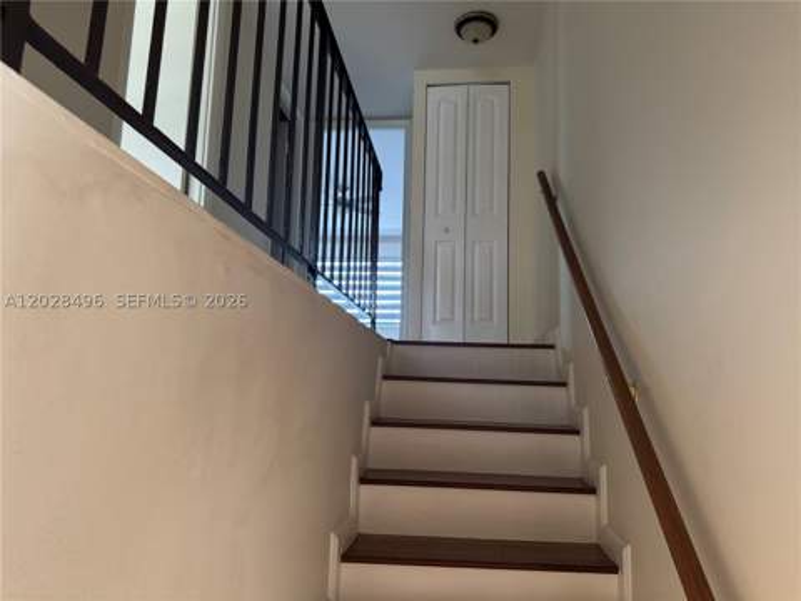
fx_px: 555
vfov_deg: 56.8
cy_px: 300
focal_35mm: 24
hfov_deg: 71.6
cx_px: 400
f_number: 1.78
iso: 500
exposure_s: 1/60
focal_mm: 6.76
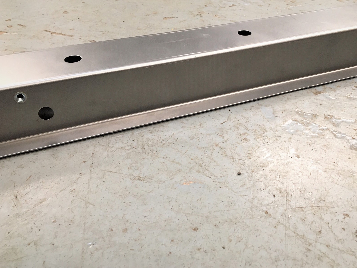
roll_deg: -0.9
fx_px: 382
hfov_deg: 49.7
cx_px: 219
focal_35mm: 37
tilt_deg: -33.4
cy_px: 111
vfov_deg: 38.6
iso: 80
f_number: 2.2
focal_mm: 4.15
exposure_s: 1/33
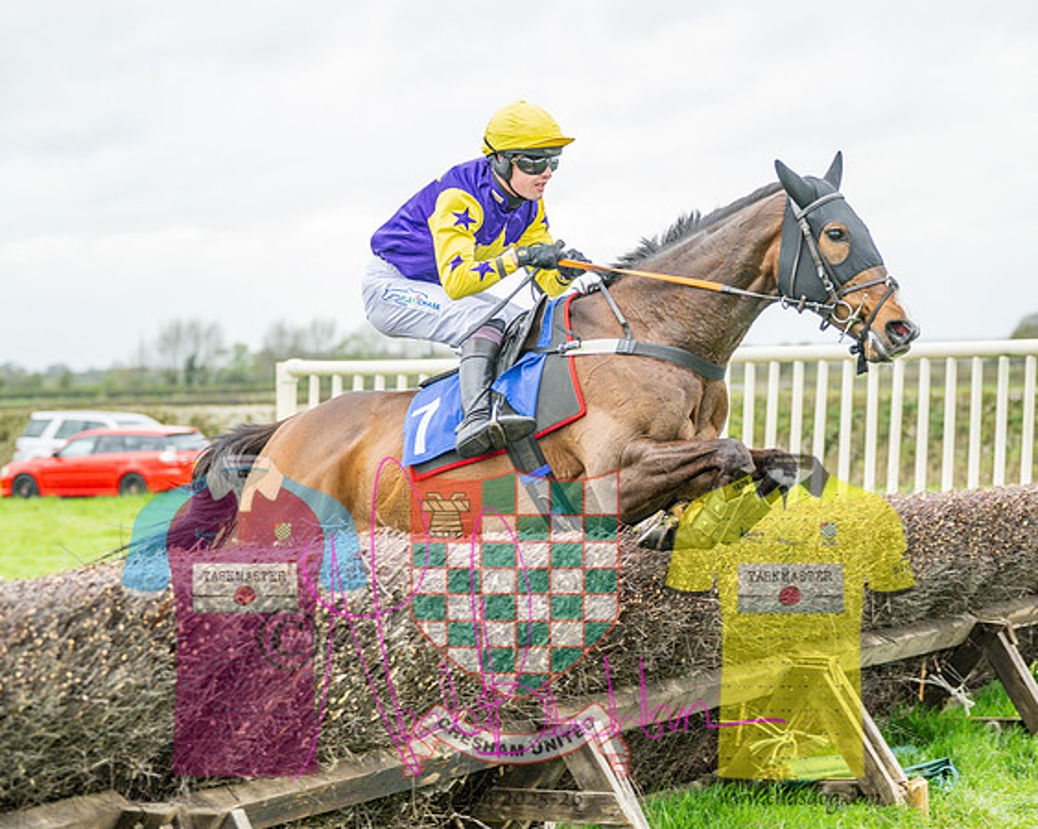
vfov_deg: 16.1
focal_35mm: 95
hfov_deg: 20.1
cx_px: 520
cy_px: 433
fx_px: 2926
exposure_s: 1/1600
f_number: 2.8
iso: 800
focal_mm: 81
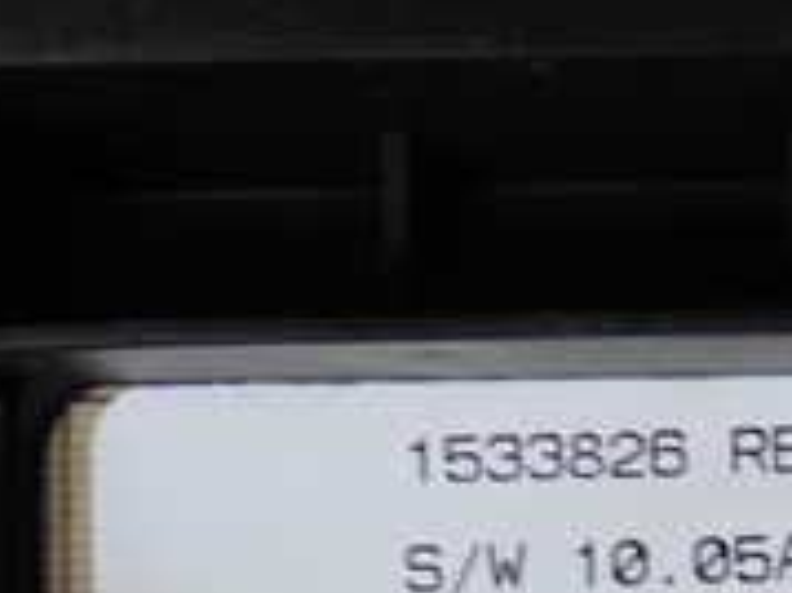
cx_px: 1150
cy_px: 527
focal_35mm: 168
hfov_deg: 11.3
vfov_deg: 8.8
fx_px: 3841
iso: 200
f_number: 3.2
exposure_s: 1/50
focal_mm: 9.01
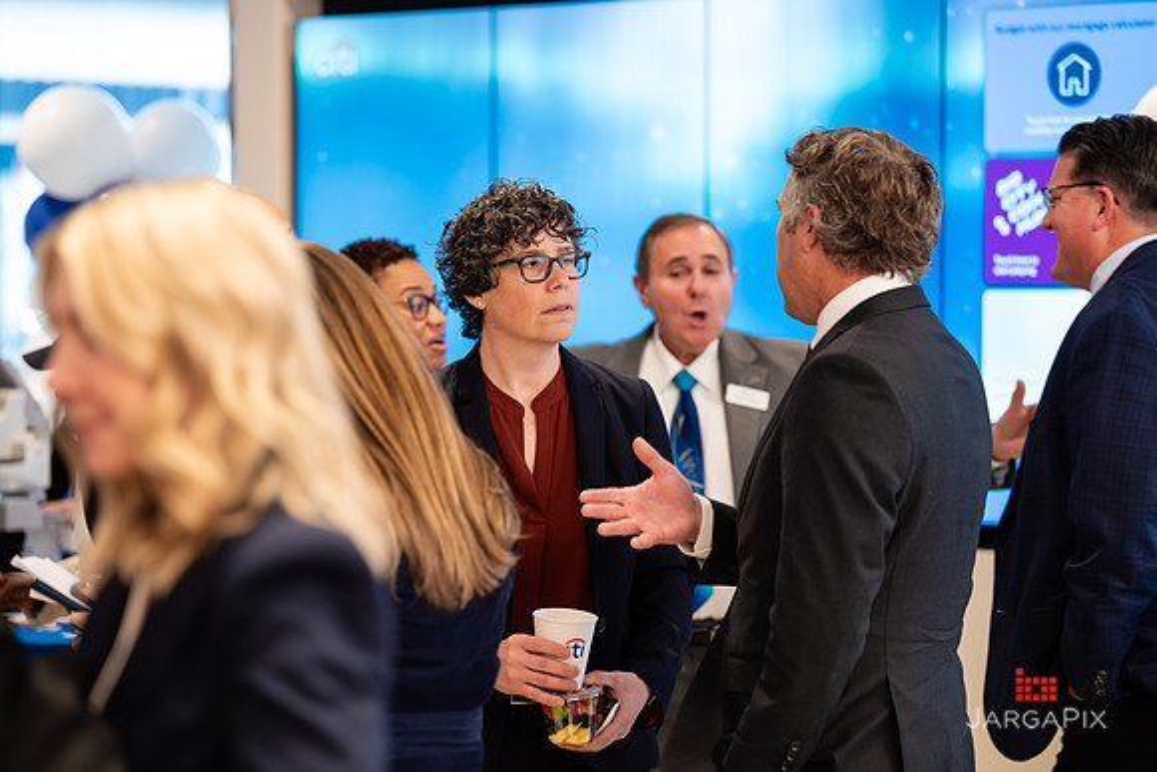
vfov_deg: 11.9
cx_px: 578
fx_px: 3711
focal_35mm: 115
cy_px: 386
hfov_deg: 17.7
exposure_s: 1/200
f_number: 3.2
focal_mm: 115
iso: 800
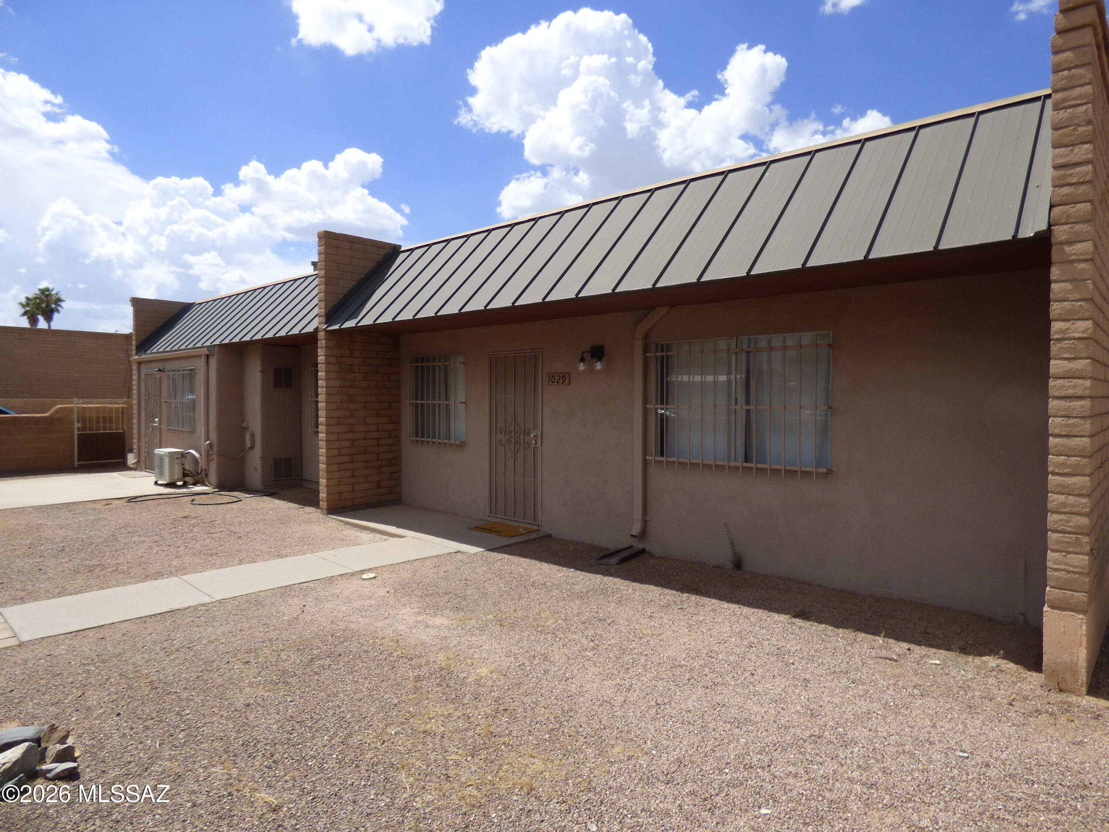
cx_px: 554
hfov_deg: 81.7
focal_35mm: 20
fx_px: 641
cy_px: 416
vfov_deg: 66.0
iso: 100
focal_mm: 3.58
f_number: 2.8
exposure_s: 1/2000
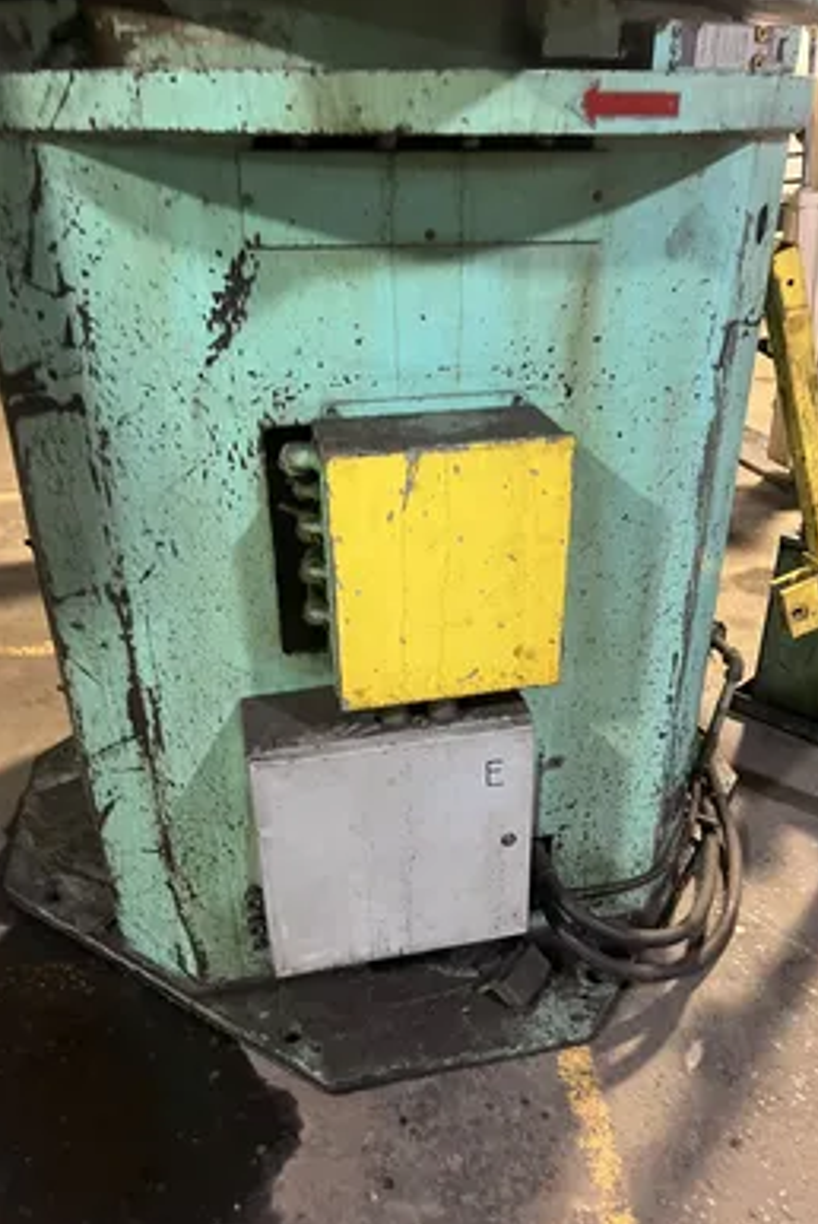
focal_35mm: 28
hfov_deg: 46.5
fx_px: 953
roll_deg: +1.8
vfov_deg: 65.4
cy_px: 622
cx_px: 431
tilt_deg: -29.0
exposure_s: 1/40
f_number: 1.5
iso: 400
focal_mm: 5.7
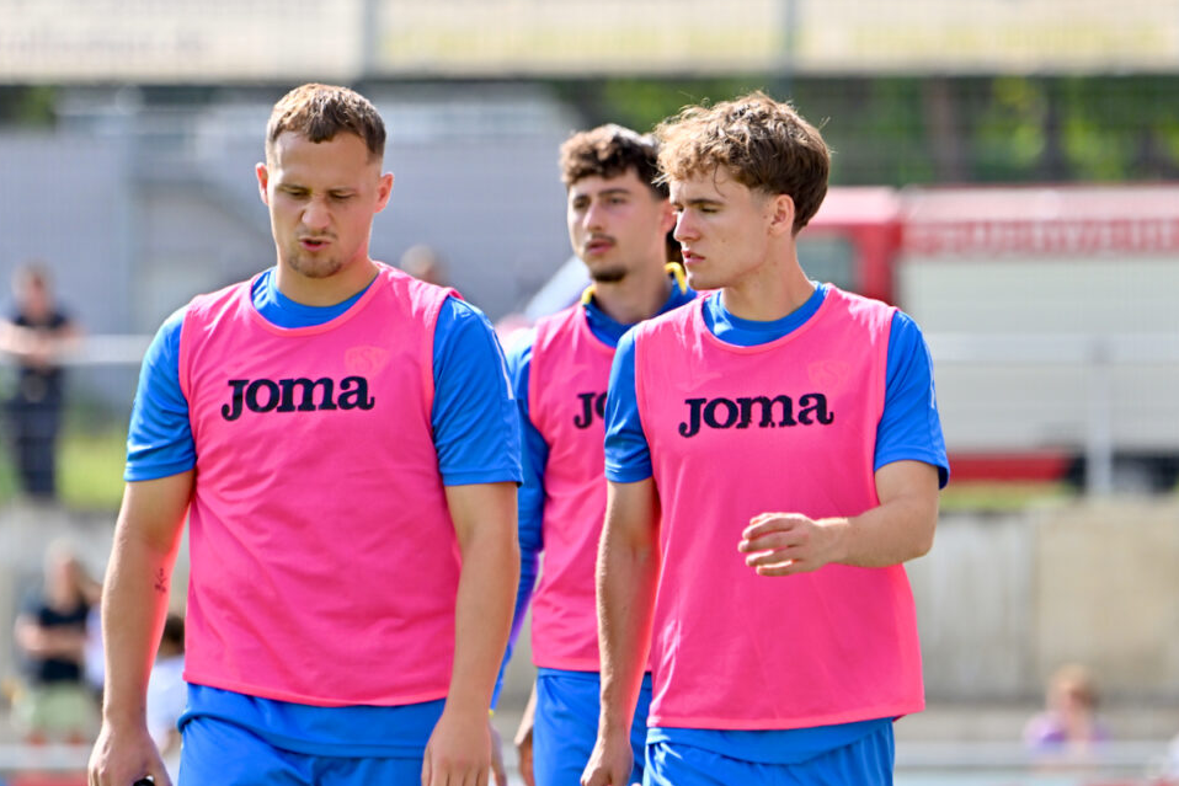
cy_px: 407
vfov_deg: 3.7
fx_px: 12250
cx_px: 562
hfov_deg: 5.5
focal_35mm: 374
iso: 800
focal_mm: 350
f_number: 5.6
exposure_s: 1/2000
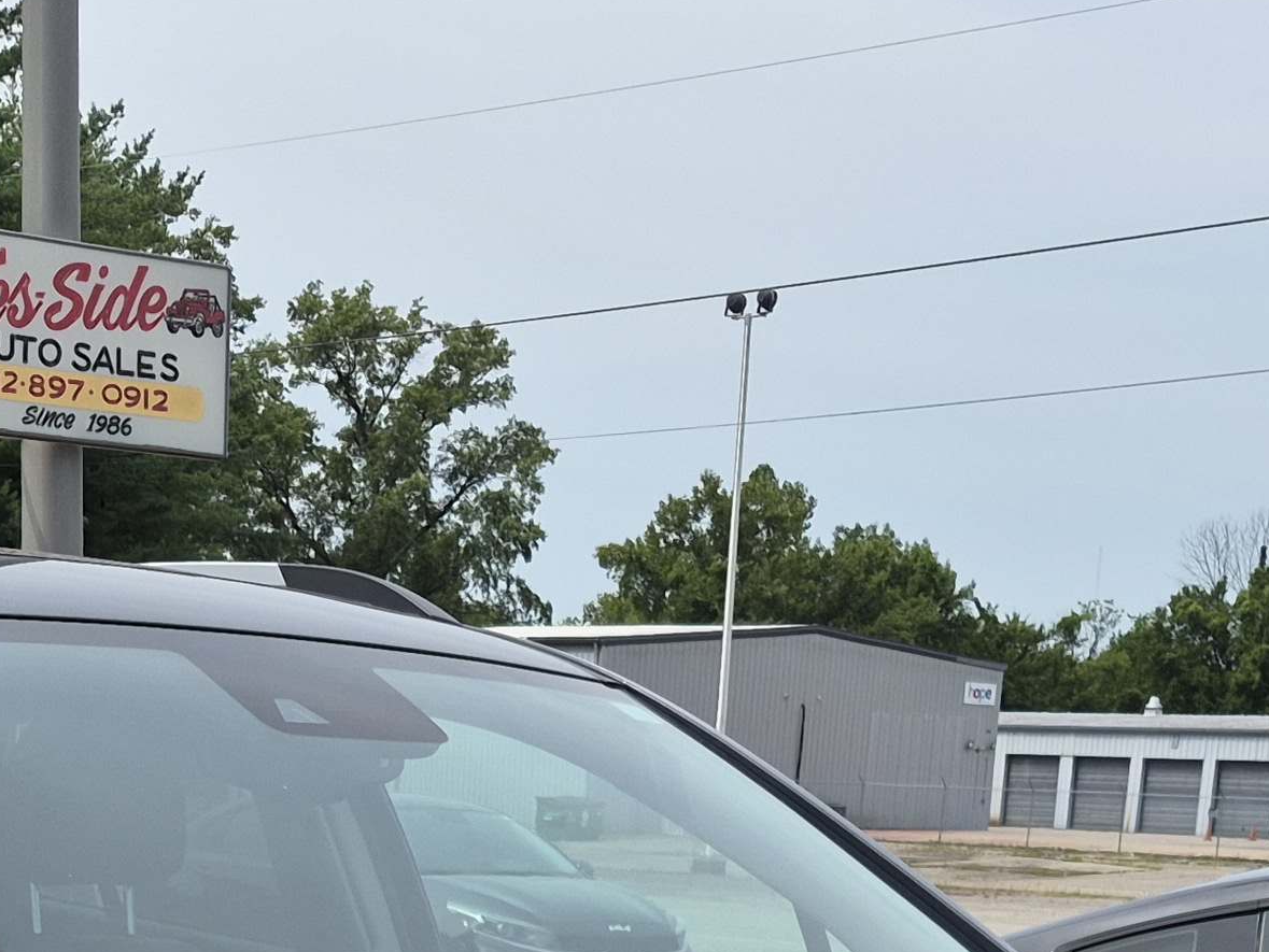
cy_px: 1565
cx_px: 404
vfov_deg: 16.6
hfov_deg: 24.9
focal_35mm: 78
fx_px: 2860
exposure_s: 1/5088
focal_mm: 5.4
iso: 80
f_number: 1.8
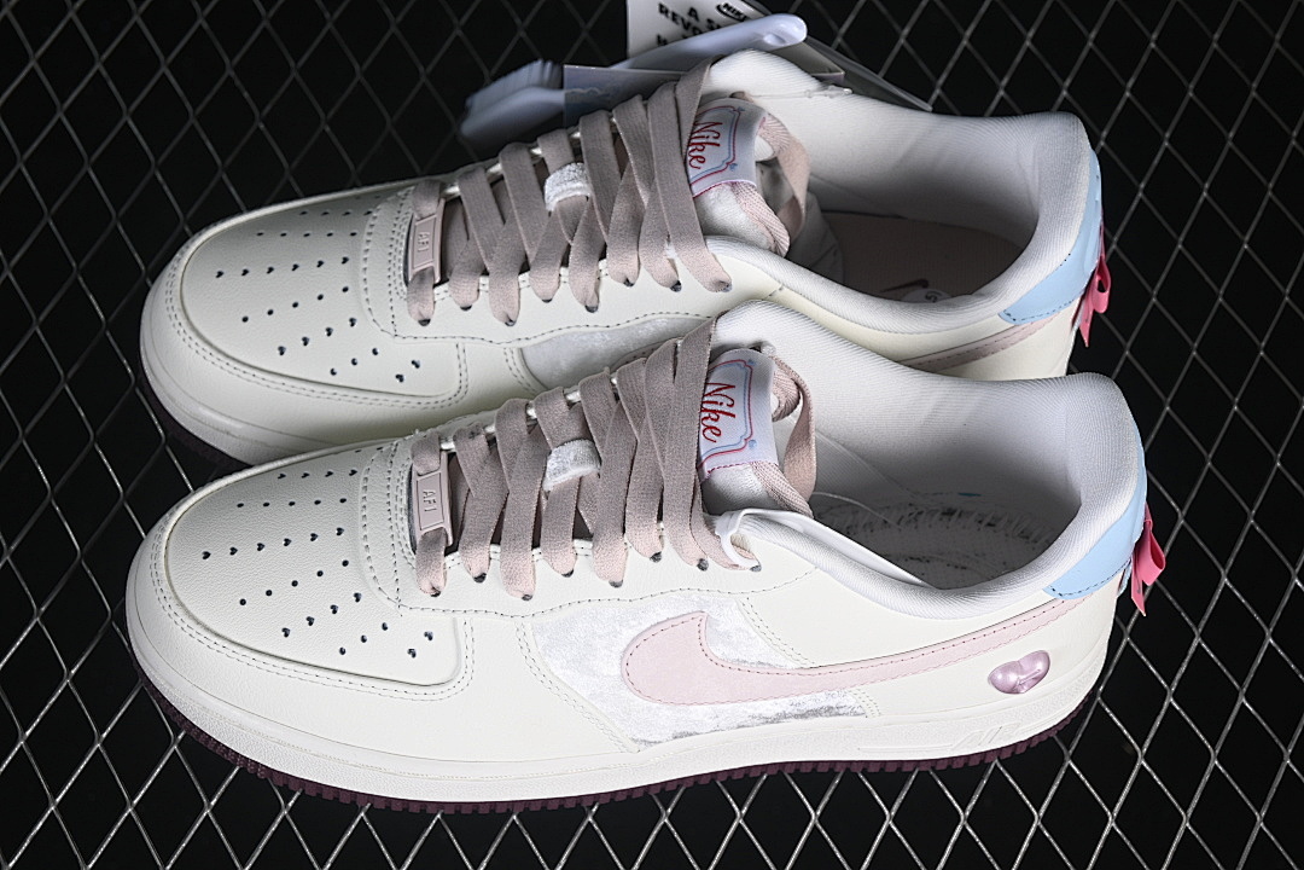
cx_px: 652
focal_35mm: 75
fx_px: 2716
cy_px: 435
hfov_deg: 27.0
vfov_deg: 18.2
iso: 160
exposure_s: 1/80
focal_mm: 50
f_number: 7.1
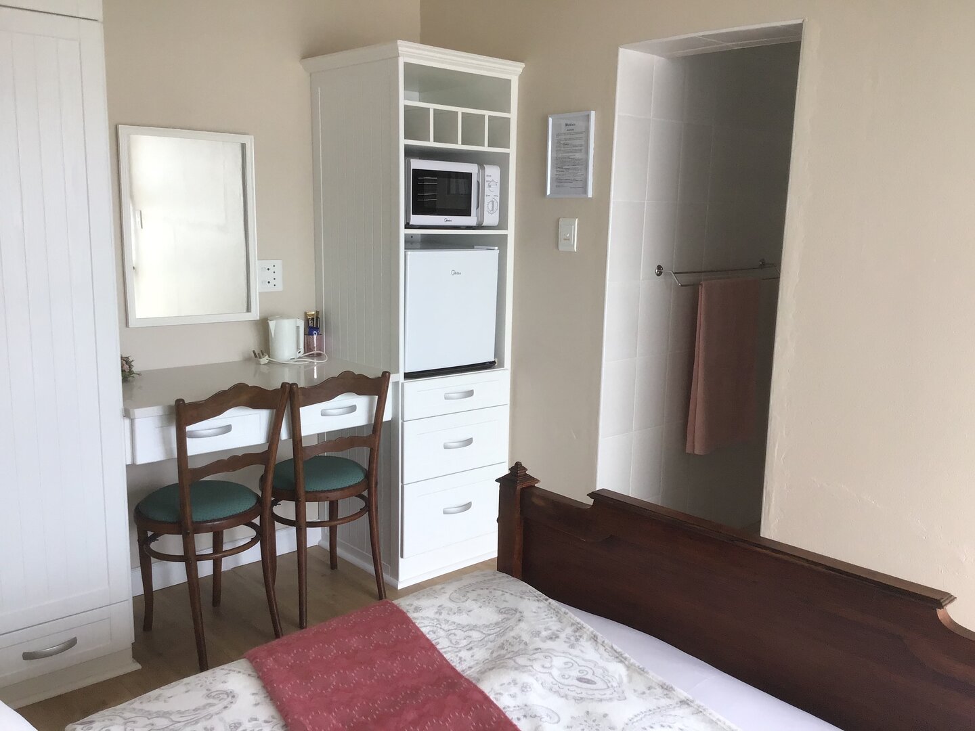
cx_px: 488
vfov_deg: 45.4
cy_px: 366
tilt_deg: -10.8
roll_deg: -0.5
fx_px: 873
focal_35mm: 31
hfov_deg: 58.4
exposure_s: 1/100
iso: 50
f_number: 2.4
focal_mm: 3.3
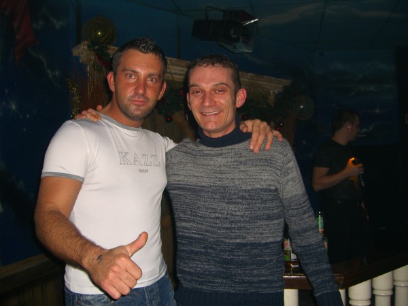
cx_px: 204
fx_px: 448
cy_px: 153
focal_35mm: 38
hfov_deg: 49.0
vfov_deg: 37.7
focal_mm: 7.9
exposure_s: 1/60
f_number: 2.8
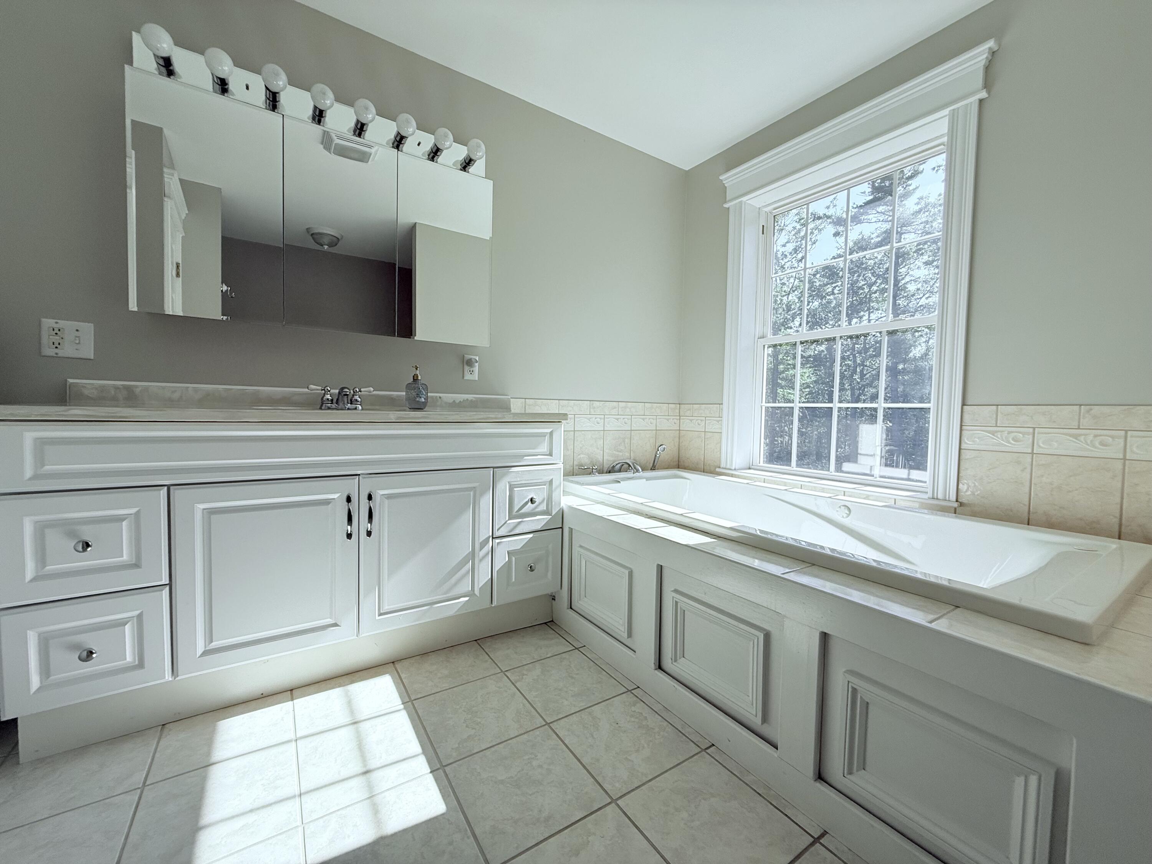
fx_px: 466
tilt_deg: -2.9
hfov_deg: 102.1
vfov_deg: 85.7
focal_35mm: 14
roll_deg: -1.3
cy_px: 432
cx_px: 576
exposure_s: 1/625
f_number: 2.2
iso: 50
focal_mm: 2.22
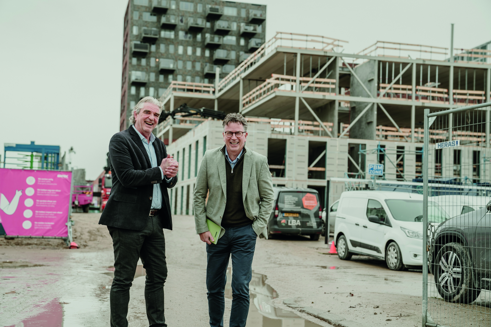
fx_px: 682
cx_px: 246
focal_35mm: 50
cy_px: 164
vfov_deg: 27.0
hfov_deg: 39.6
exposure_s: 1/320
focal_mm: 50
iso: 320
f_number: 3.5
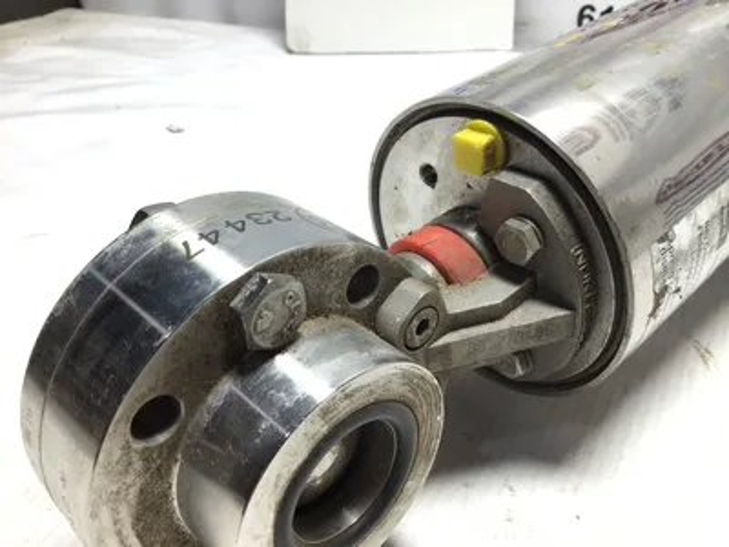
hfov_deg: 58.4
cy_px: 274
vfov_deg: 45.4
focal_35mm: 31
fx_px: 653
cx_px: 364
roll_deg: -0.7
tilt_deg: -31.0
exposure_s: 1/60
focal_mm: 3.3
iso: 32
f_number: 2.4
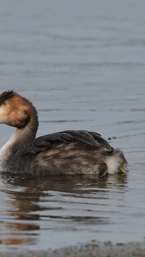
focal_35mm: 2453
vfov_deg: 0.9
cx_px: -10
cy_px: 143
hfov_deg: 0.5
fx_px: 16767
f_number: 7.1
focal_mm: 500
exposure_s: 1/1000
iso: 400
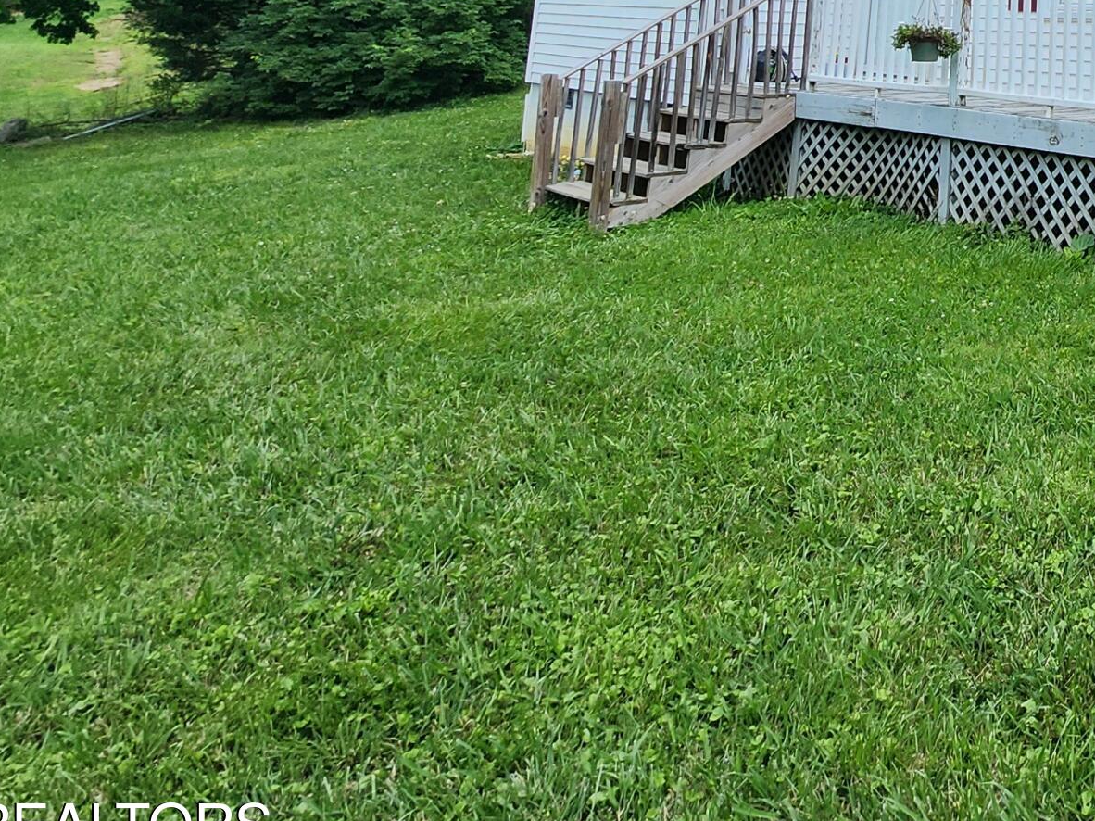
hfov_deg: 42.5
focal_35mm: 33
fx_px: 1044
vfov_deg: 35.4
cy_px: -121
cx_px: 1223
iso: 50
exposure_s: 1/1050
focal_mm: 2.2
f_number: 2.2
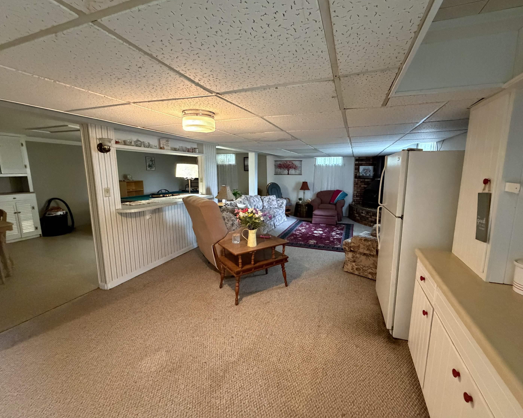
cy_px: 204
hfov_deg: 96.7
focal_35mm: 15
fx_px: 232
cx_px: 278
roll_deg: +0.6
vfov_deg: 84.0
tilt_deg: -8.8
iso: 1000
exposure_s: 1/60
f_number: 2.2
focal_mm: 2.22
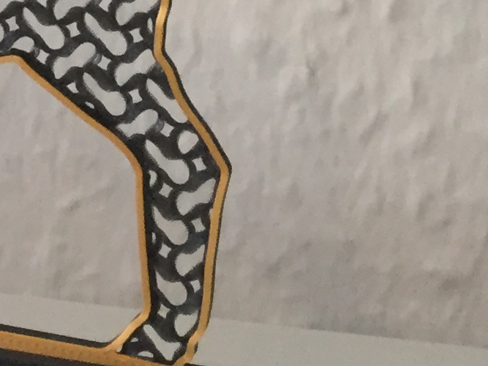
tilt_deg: -1.1
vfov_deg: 10.0
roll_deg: -1.4
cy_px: -219
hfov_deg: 11.9
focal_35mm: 142
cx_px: -593
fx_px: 2001
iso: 125
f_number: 2.2
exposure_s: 1/33
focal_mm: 4.15
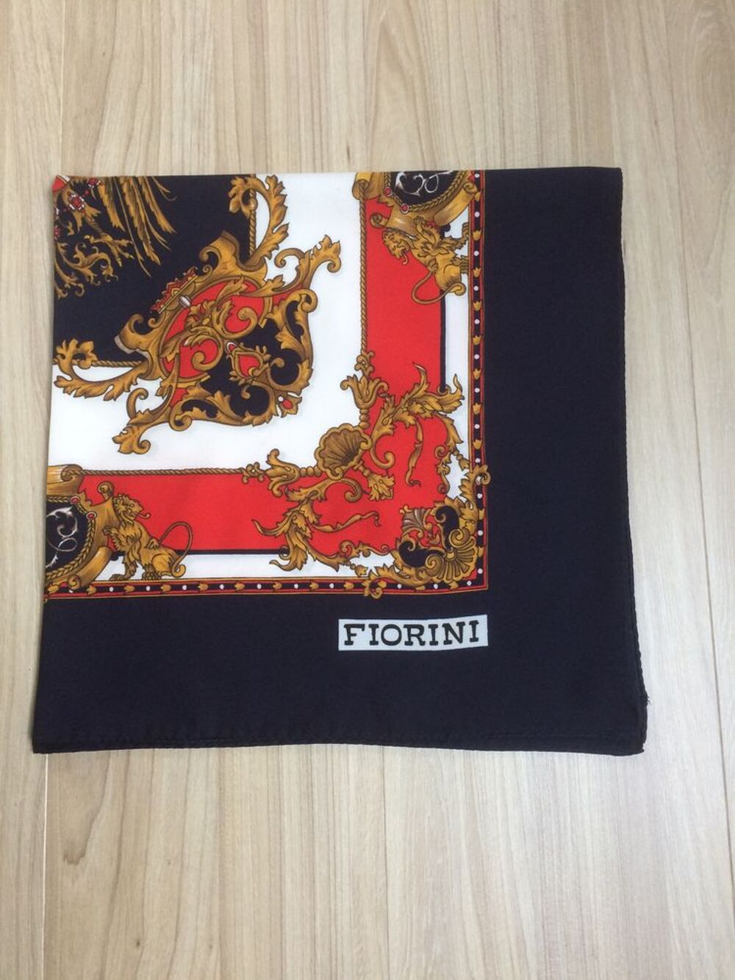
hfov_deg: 48.2
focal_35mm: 29
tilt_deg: -83.4
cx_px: 368
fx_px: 821
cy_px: 490
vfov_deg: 61.7
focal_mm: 4.15
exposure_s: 1/33
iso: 64
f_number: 2.2
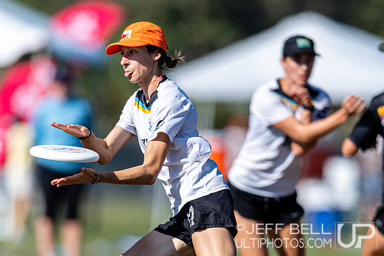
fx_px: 9978
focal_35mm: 935
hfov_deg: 2.2
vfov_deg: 1.5
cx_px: 204
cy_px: 203
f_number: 2.8
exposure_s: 1/2500
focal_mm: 400
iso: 100
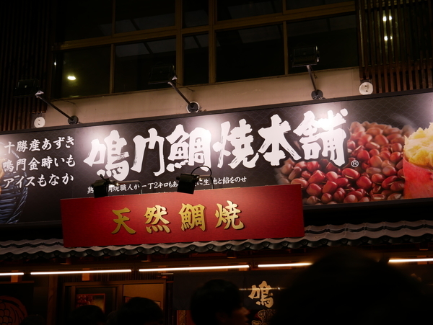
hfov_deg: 38.2
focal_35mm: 50
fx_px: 626
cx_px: 216
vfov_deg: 29.1
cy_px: 162
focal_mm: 25
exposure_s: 1/80
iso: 200
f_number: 4.5
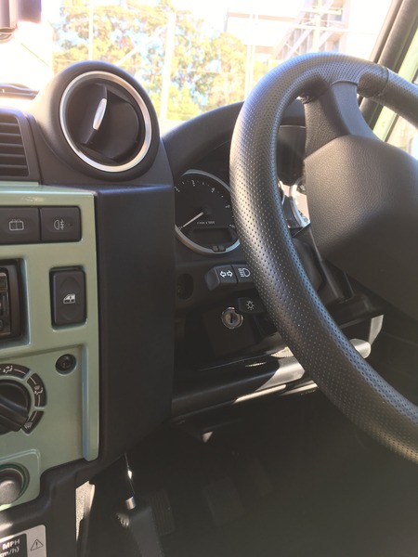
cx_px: 209
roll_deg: -4.4
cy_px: 278
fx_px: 467
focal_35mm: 29
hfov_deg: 48.2
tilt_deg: -11.7
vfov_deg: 61.7
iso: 32
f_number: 2.2
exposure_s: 1/50
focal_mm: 4.15
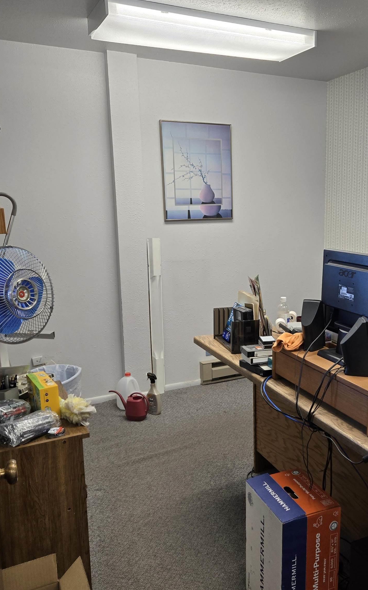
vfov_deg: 58.2
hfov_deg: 37.6
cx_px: 264
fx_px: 530
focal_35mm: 33
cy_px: 294
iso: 100
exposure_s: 1/120
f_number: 1.8
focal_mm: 5.4
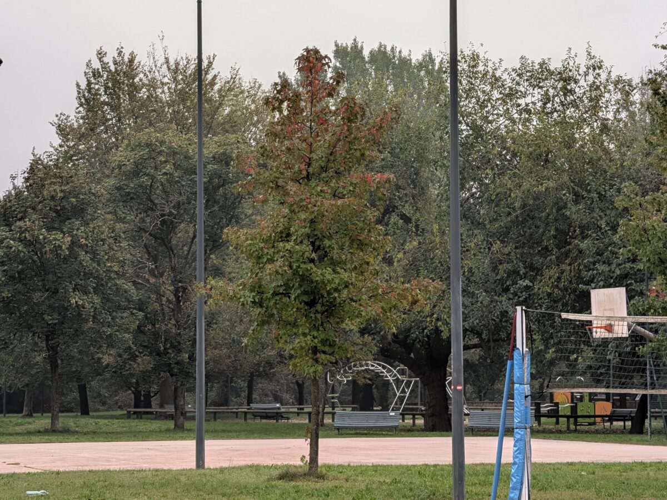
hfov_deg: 17.9
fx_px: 2120
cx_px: 334
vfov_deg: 13.5
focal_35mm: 110
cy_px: 250
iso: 45
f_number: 3.05
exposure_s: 1/411
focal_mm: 14.2
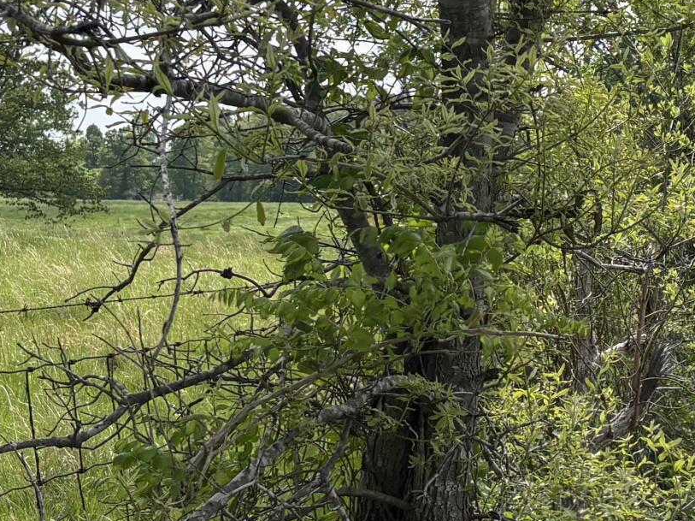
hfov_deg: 20.3
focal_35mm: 96
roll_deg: -0.1
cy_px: 228
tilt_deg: +0.1
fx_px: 1927
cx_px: 514
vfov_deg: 15.4
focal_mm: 5.96
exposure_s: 1/4329
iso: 50
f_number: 1.6
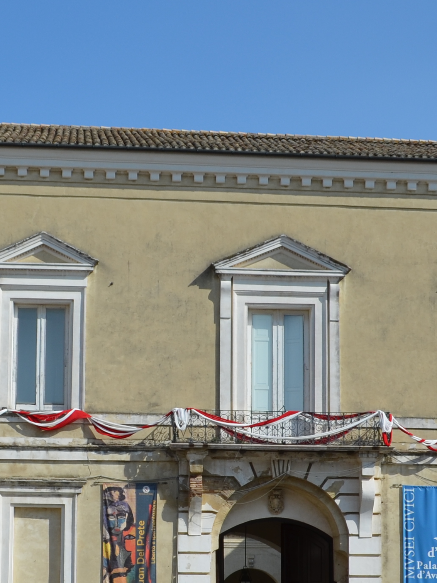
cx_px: 182
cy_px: 433
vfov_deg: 20.7
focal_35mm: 94
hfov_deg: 15.7
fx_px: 1582
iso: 100
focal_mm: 20
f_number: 9
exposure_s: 1/320
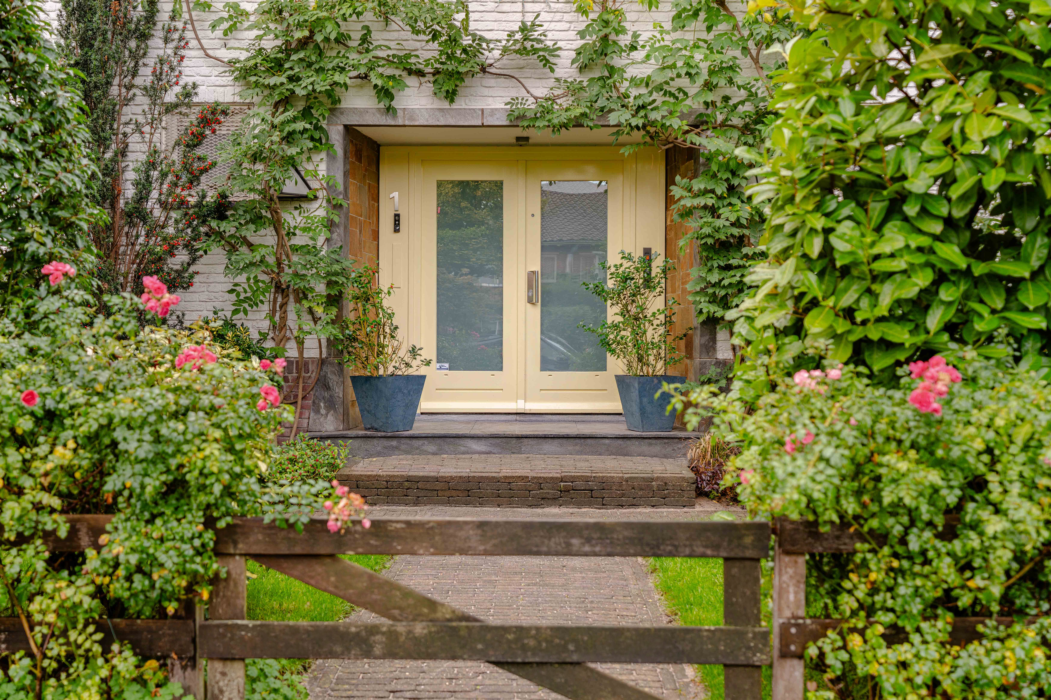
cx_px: 526
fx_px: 1022
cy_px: 350
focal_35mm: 35
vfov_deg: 37.9
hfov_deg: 54.4
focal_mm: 35
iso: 100
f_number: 3.2
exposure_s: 1/320
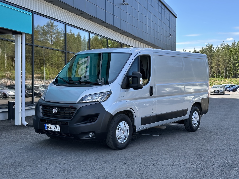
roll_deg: +0.6
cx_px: 120
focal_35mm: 48
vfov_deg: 30.3
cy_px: 90
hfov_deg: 39.7
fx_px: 331
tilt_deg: -0.2
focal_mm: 6.86
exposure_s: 1/584
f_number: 1.78
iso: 64
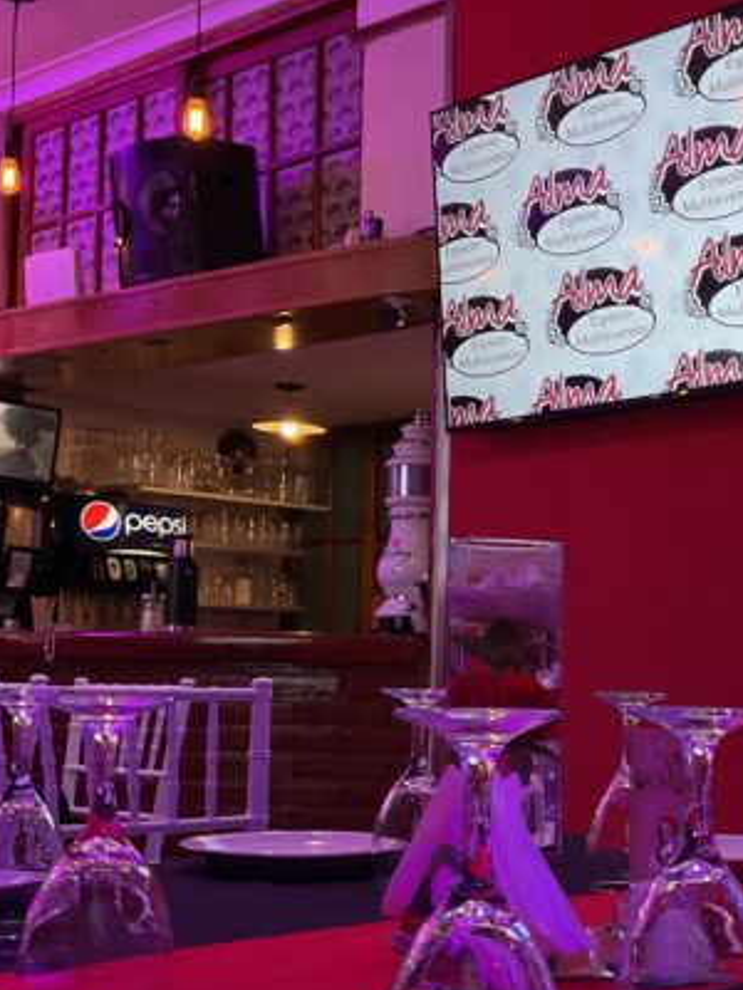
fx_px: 1660
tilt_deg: +1.9
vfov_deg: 33.1
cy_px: 587
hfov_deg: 24.7
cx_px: 619
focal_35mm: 58
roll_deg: -0.4
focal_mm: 3
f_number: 1.8
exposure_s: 1/60
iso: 80
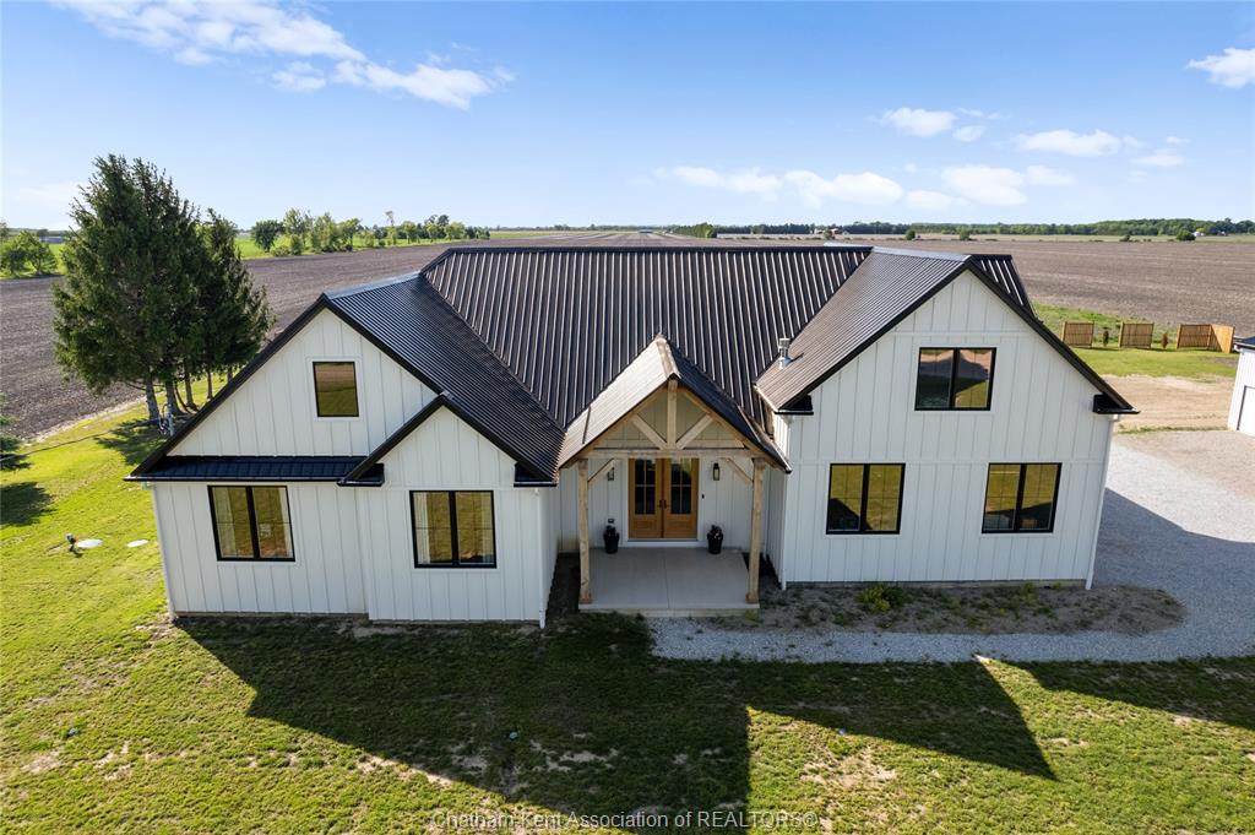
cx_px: 628
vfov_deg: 57.1
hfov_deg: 78.6
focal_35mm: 22
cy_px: 418
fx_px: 766
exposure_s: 1/2000
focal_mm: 8.38
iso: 100
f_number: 2.8
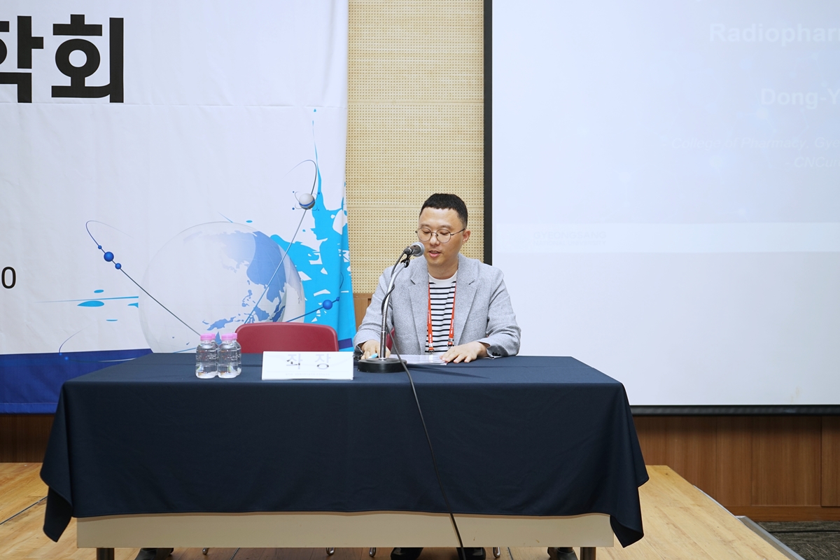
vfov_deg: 35.1
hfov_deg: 50.7
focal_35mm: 38
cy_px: 280
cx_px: 420
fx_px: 887
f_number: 4.5
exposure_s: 1/200
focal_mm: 38
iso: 250
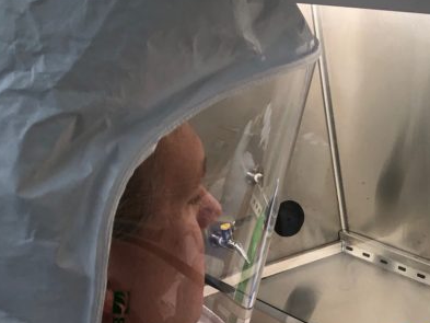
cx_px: 498
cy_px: 335
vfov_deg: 19.5
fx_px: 907
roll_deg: +3.4
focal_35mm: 73
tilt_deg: -24.3
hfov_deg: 24.5
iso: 50
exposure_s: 1/120
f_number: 1.8
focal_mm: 3.99
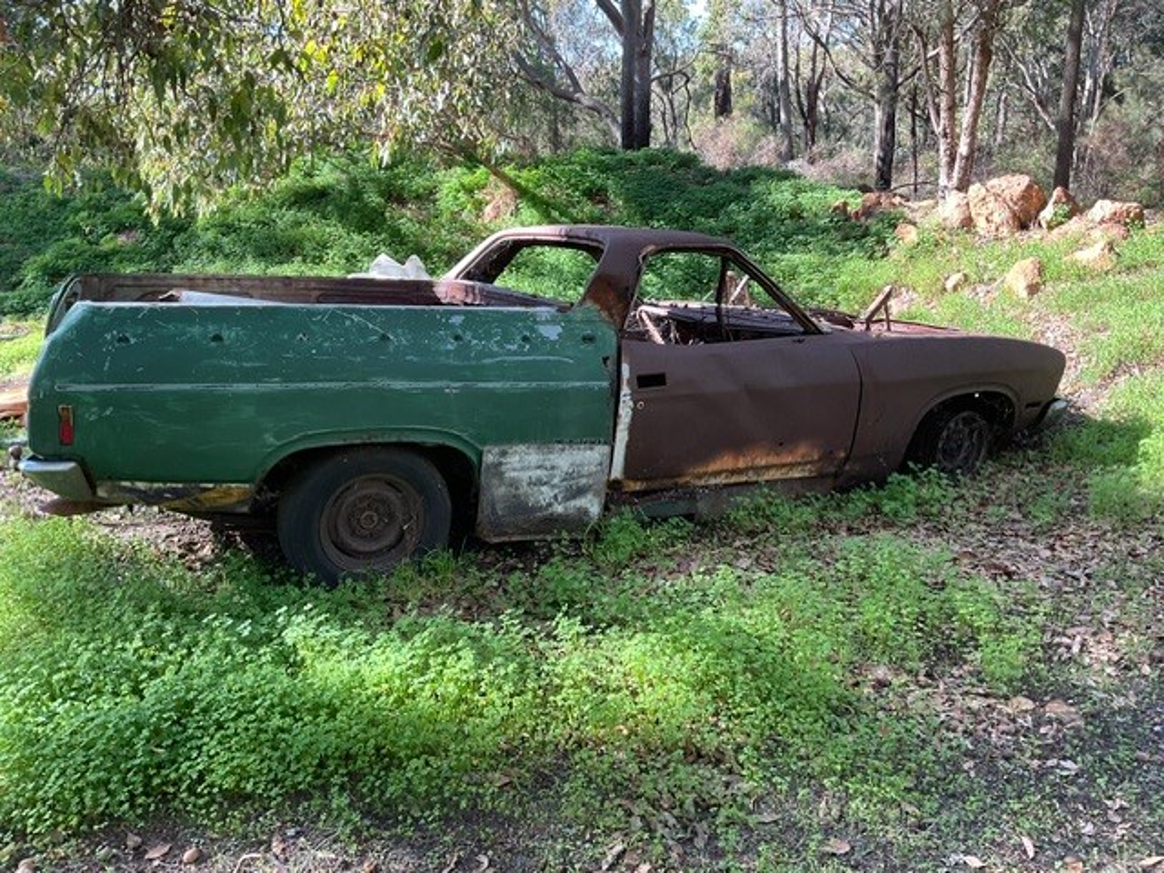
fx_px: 975
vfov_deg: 48.2
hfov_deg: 61.7
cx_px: 582
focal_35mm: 29
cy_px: 436
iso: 32
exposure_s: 1/120
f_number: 1.8
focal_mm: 3
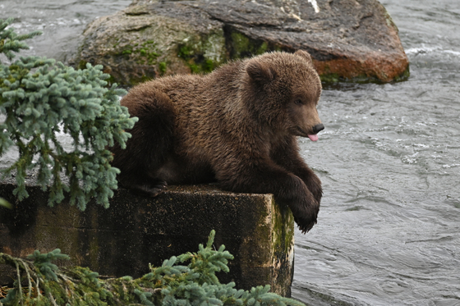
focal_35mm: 450
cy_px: 153
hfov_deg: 4.6
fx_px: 5748
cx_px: 230
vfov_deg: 3.1
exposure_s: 1/800
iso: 1000
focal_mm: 300
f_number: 6.3
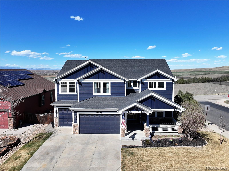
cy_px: 86
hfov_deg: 71.6
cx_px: 114
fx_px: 159
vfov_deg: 56.8
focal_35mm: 24
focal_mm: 12.29
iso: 100
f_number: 2.8
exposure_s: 1/2000
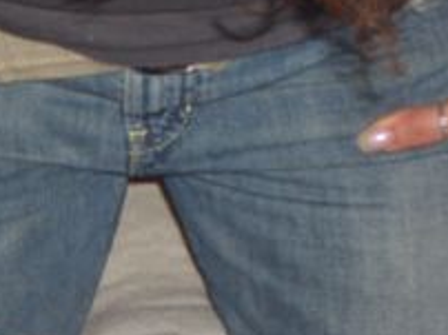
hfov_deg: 10.5
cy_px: 240
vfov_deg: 7.9
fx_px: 2430
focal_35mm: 188
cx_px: 164
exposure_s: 1/60
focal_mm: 12.2
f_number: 3.9
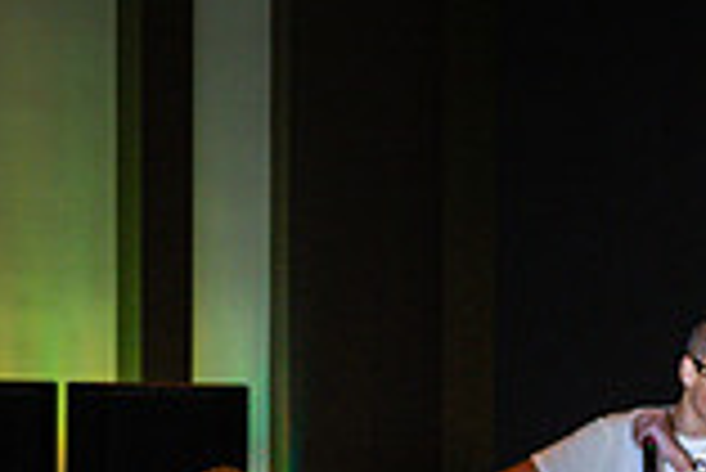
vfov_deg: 5.2
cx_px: 823
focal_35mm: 264
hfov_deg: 7.7
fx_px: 5182
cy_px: 816
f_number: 4
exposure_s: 1/200
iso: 1250
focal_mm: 58
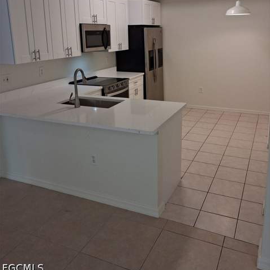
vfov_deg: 50.4
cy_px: 95
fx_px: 282
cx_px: 135
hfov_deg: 51.1
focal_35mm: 32
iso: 200
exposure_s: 1/120
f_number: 1.8
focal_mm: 4
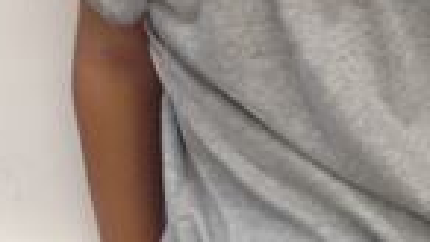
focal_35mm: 156
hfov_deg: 13.0
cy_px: -83
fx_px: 1778
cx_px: 654
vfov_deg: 7.7
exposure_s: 1/30
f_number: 2.4
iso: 64
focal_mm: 4.28
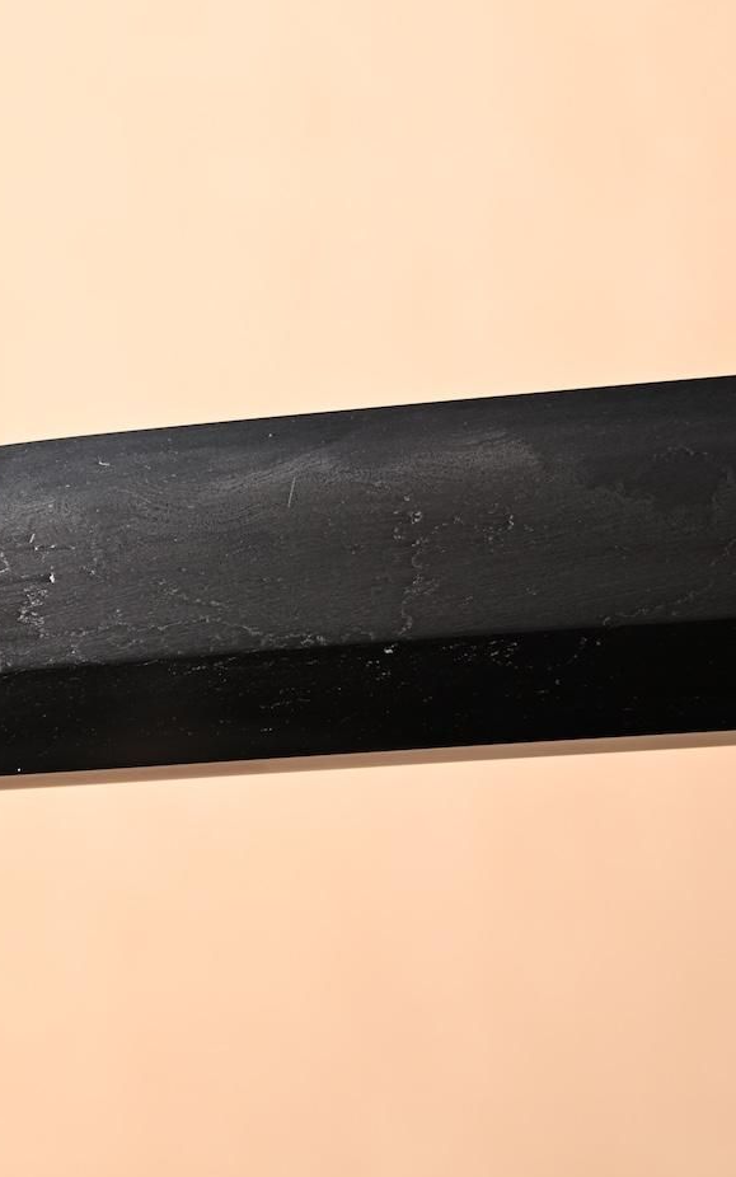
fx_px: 4966
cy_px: 588
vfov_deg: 13.5
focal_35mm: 155
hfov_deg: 8.4
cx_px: 41
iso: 100
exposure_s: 1/2
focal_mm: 67
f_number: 5
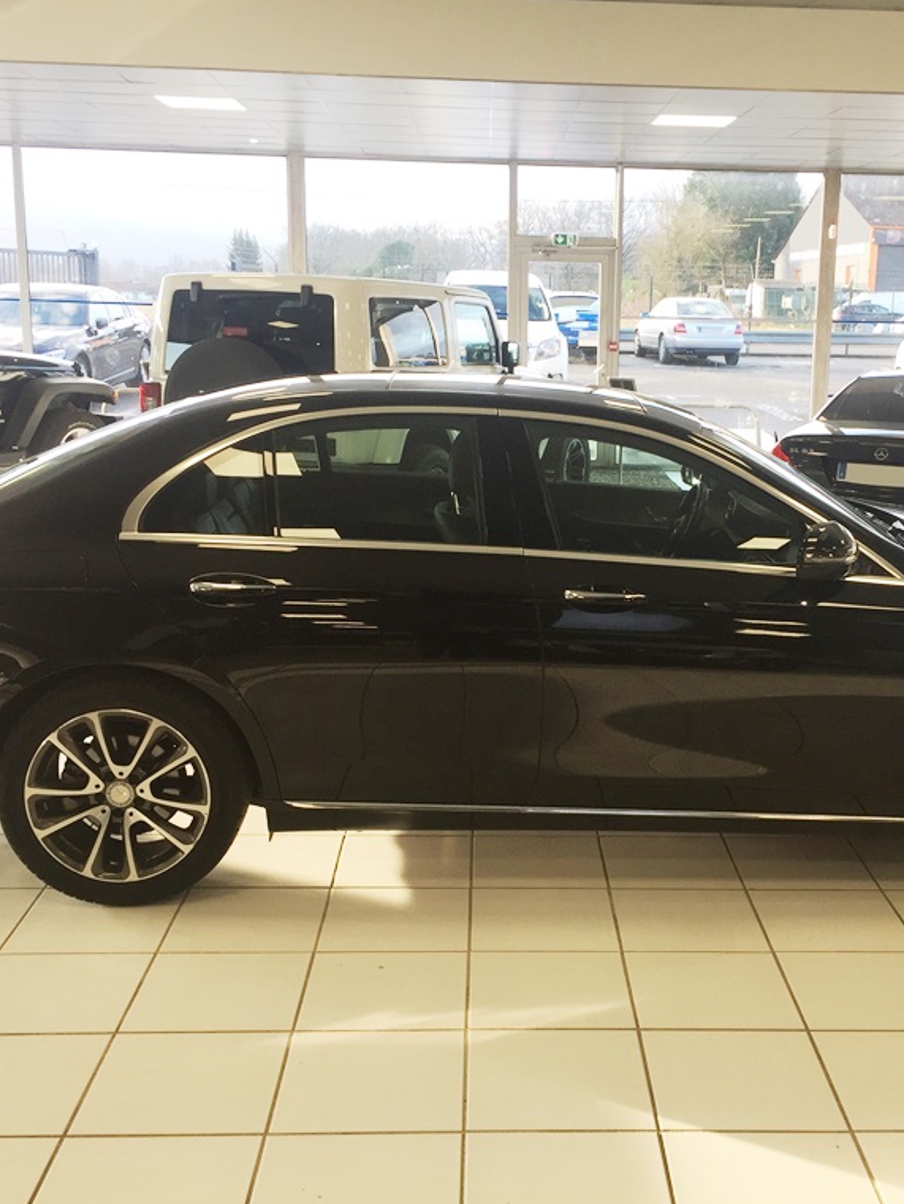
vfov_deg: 47.9
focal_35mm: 39
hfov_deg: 36.7
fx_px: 1358
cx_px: 548
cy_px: 600
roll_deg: -1.6
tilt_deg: -12.6
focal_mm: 4.15
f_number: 2.2
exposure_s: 1/100
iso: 40
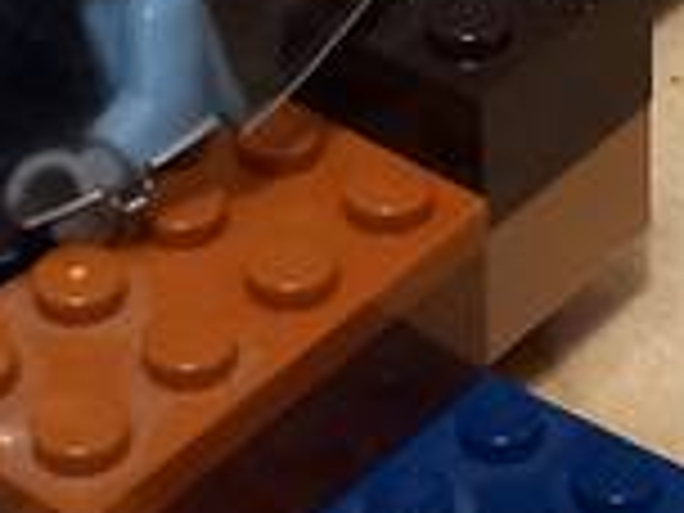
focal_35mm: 160
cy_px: 11
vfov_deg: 9.2
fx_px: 3162
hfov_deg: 12.3
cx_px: 356
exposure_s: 1/20
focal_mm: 4
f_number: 1.8
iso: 640
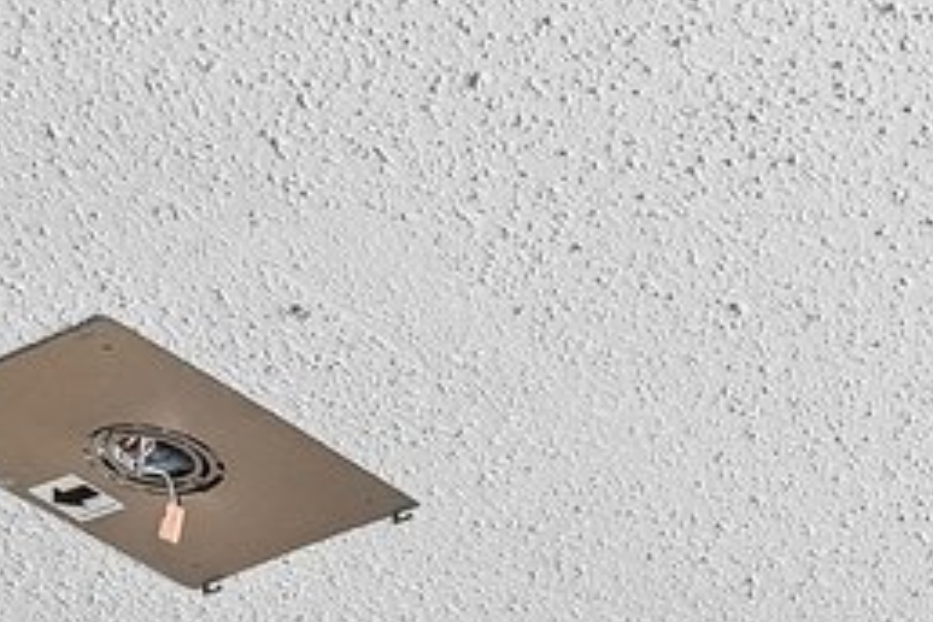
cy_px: 2027
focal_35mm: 111
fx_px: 2877
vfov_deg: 9.1
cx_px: 1107
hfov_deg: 17.6
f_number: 8
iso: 400
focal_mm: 14
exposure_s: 1/3.33
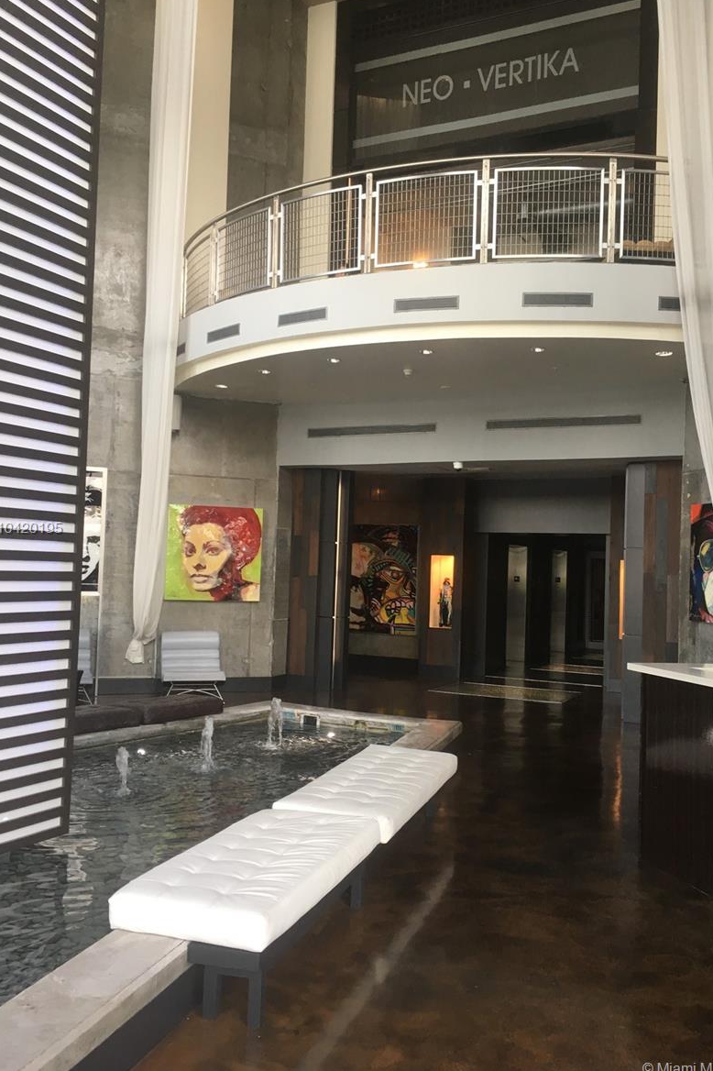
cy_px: 530
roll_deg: -0.8
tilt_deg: +0.6
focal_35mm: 31
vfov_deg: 60.3
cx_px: 395
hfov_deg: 42.2
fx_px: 921
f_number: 2.2
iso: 25
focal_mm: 4.15
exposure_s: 1/40
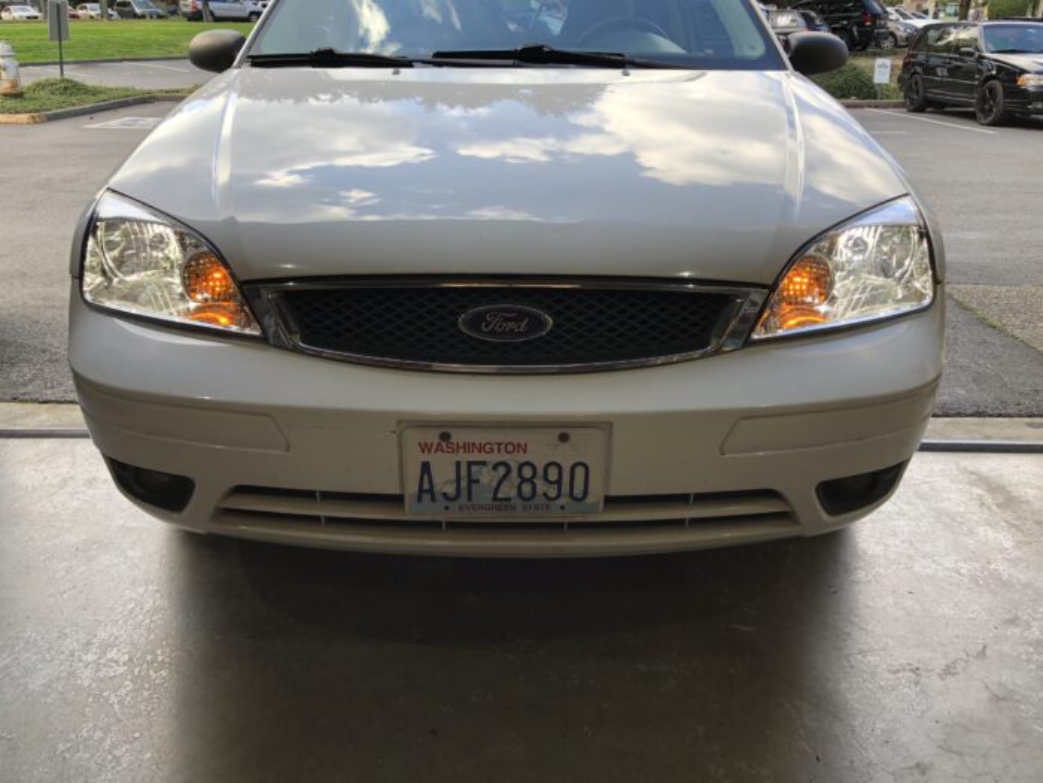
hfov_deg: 63.4
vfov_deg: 49.7
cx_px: 522
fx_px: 844
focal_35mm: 28
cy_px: 392
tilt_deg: -22.5
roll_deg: +0.5
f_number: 1.8
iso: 20
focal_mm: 3.99
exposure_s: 1/130
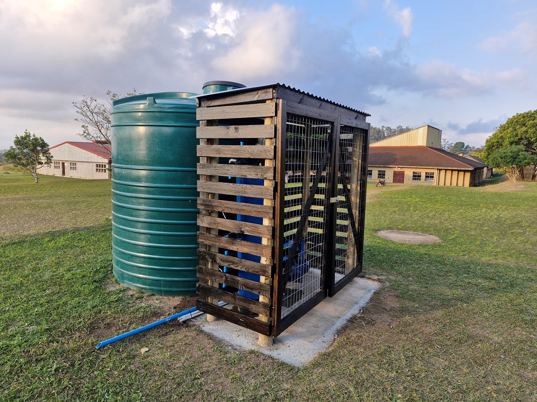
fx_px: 357
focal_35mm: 23
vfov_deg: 58.9
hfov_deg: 73.9
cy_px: 201
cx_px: 268
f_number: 1.8
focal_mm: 5.54
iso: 50
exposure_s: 1/431
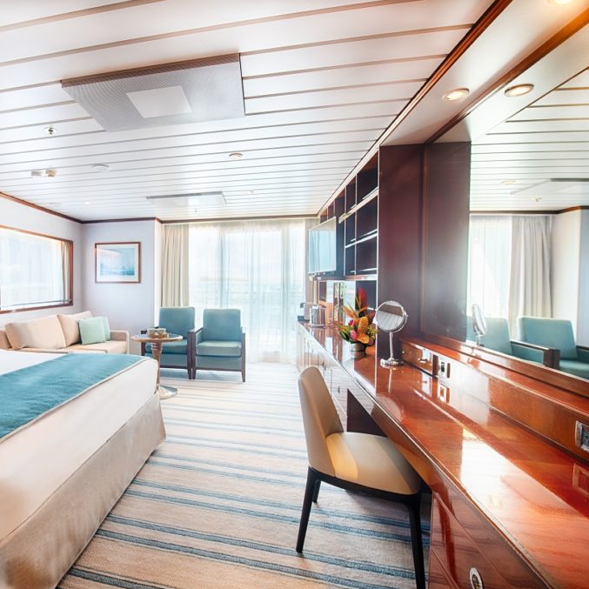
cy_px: 296
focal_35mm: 18
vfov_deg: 80.7
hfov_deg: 76.3
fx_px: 347
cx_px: 166
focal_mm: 14
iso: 800
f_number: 8
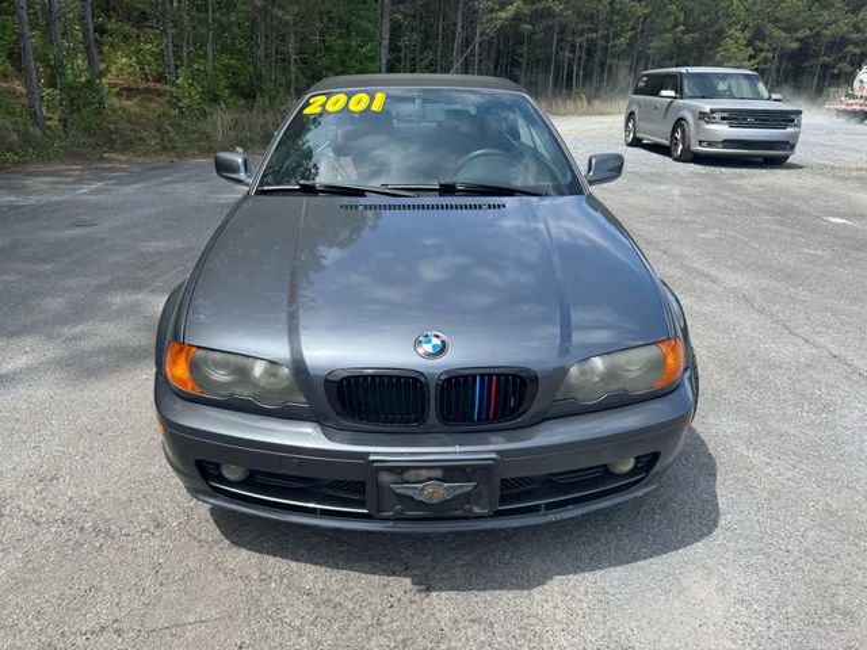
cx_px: 434
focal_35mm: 24
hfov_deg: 71.6
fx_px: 601
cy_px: 325
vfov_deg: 56.8
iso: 80
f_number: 1.78
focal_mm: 6.76
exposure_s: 1/2041
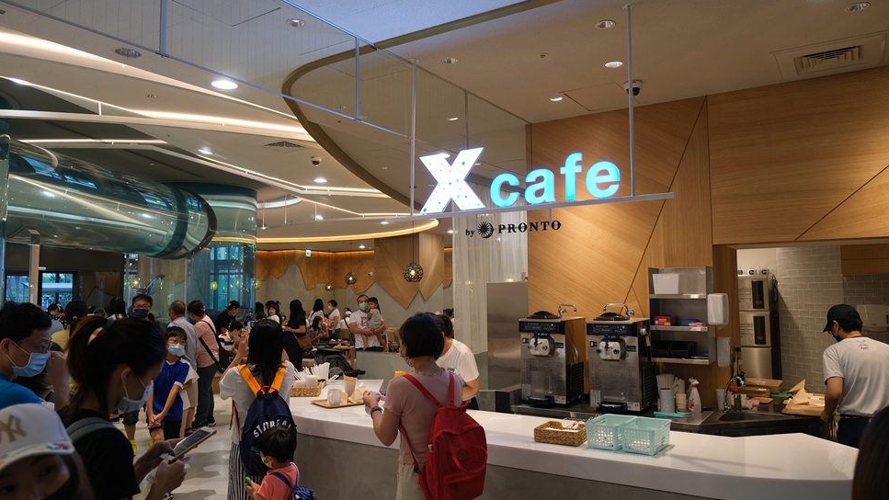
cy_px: 249
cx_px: 441
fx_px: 613
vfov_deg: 44.4
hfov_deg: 71.9
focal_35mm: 26
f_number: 2.8
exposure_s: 1/160
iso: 400
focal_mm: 16
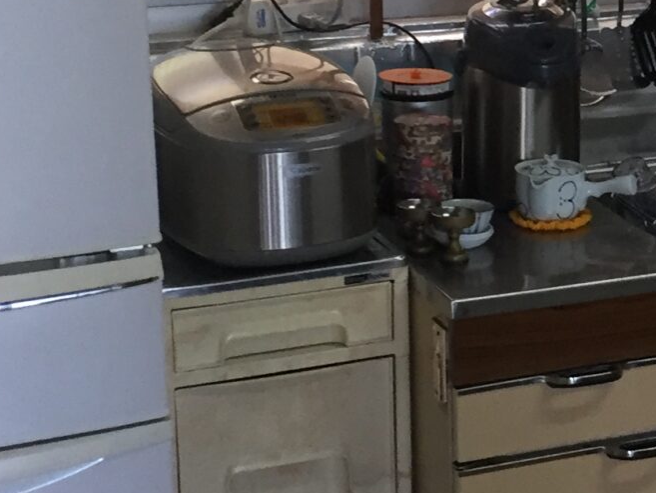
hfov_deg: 16.5
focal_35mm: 113
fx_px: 2142
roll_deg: -3.8
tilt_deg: -10.5
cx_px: 836
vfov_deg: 13.1
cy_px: 116
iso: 50
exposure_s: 1/30
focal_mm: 4.15
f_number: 2.2
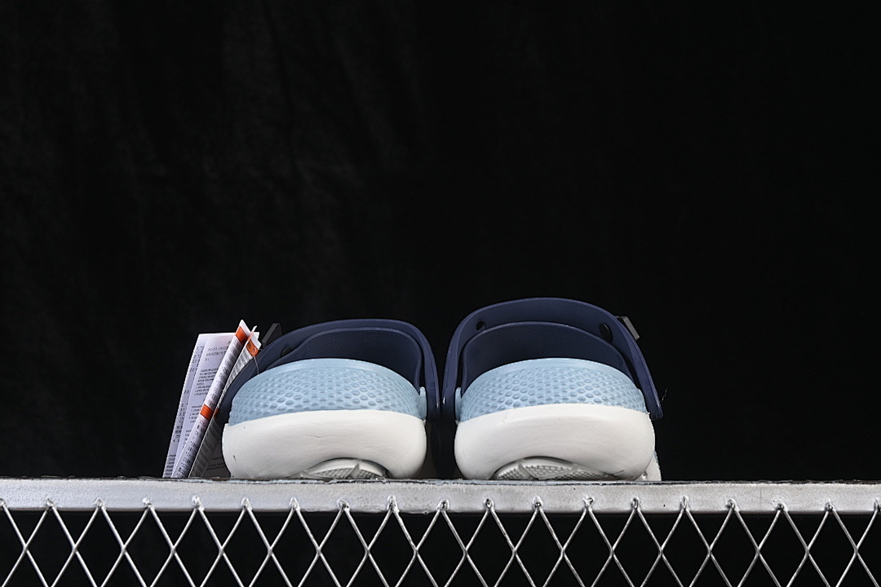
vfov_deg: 18.2
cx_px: 440
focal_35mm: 75
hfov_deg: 27.0
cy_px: 294
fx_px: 1835
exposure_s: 1/80
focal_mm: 50
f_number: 7.1
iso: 160
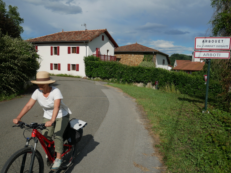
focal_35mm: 32
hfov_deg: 56.8
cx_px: 116
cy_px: 86
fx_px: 214
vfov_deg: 44.2
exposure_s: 1/3200
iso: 200
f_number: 4
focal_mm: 16
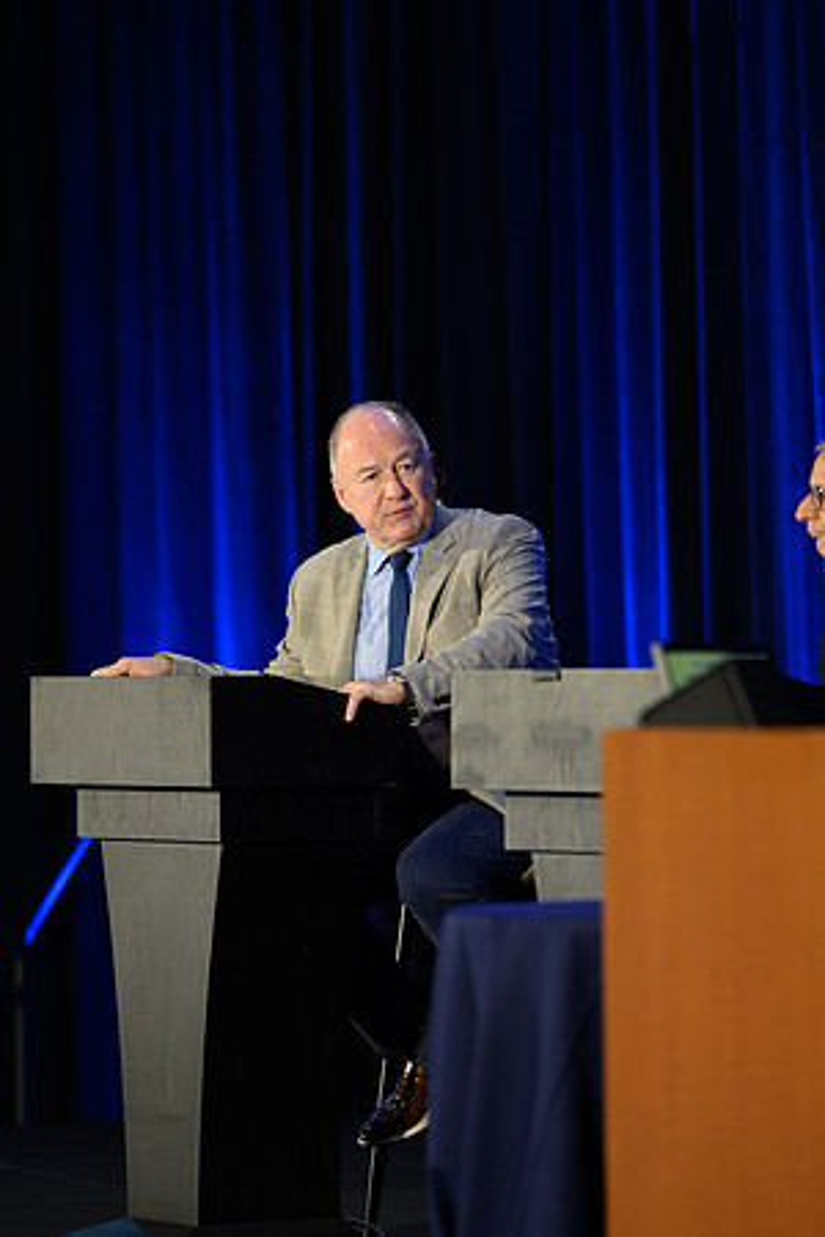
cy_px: 618
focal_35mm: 202
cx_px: 412
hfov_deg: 6.8
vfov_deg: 10.2
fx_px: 6943
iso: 400
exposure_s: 1/100
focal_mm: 135
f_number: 1.8
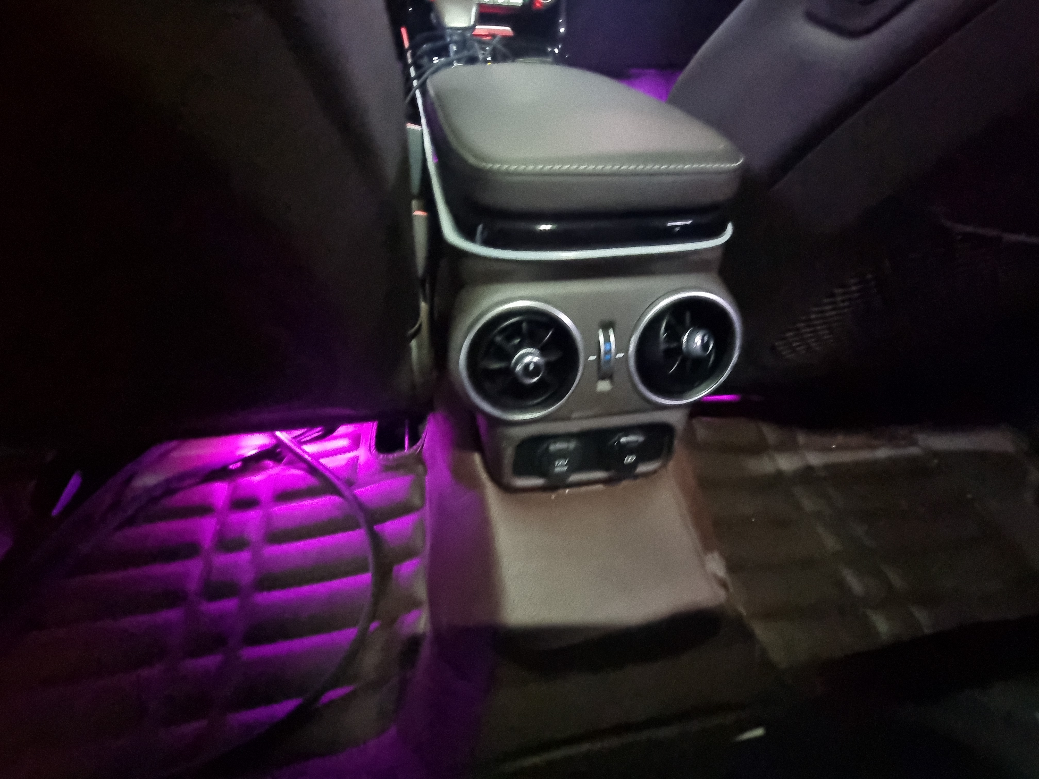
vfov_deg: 89.9
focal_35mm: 13
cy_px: 390
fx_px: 390
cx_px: 520
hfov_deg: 106.2
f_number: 2.2
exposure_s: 1/12
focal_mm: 2.2
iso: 2500
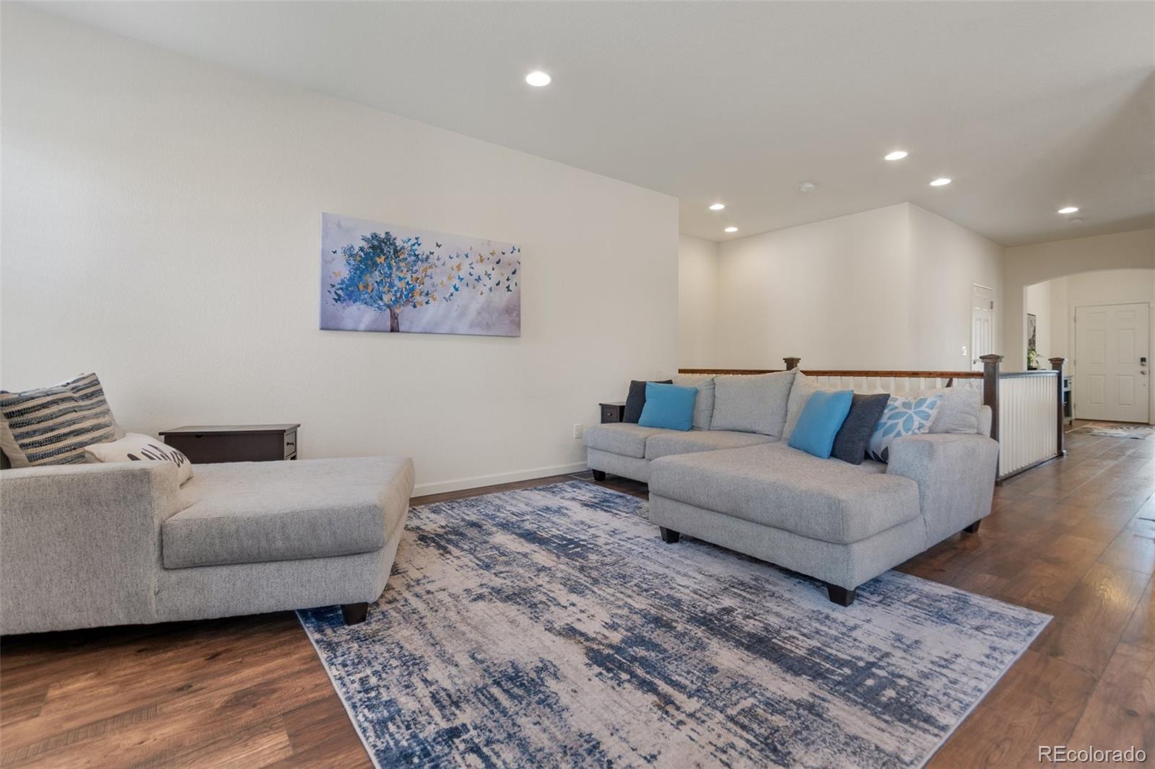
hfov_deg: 100.4
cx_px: 578
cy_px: 384
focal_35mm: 15
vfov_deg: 77.3
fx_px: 481
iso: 250
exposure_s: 1/2
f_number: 8
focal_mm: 10
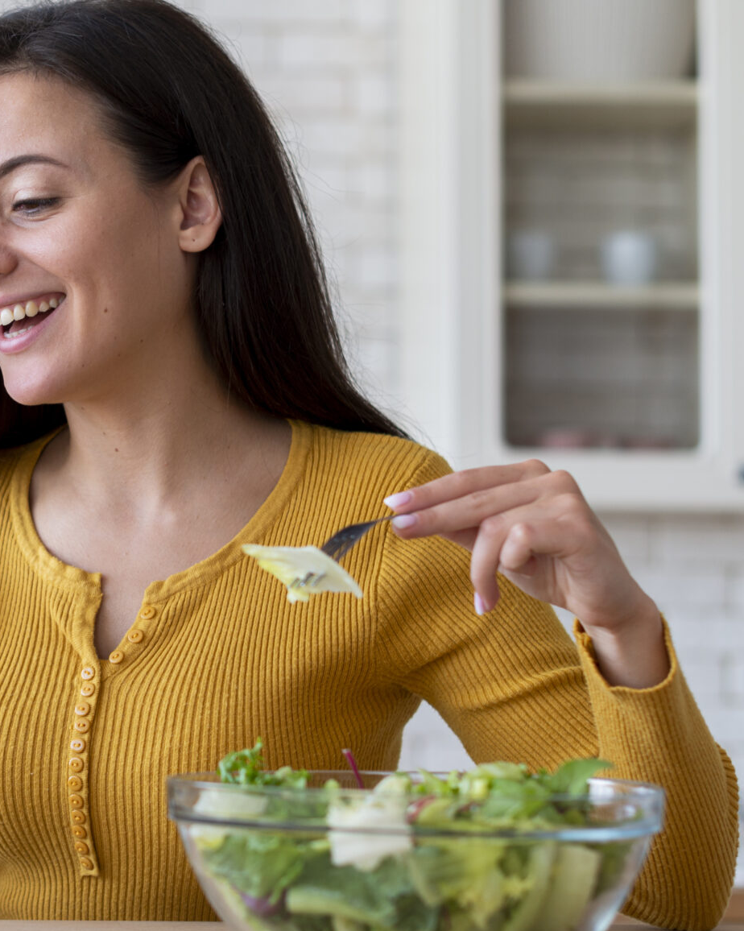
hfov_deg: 14.4
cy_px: 411
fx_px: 2864
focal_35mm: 104
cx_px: -93
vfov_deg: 18.5
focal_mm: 50
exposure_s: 1/250
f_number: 2.8
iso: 250
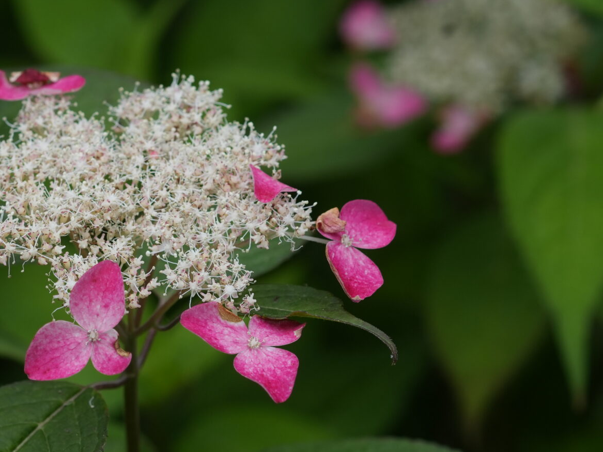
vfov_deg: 7.0
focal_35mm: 211
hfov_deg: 9.3
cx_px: 33
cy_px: 134
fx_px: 3675
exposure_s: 1/500
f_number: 5.6
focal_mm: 100
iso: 400
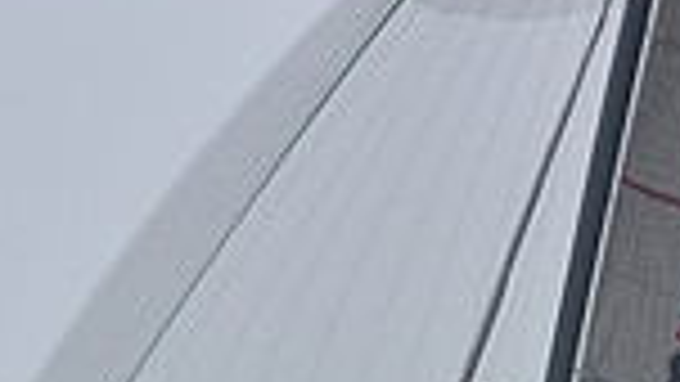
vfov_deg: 4.1
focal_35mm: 281
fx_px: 5068
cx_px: 322
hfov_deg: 7.7
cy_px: 1276
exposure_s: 1/800
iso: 250
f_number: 9
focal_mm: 70
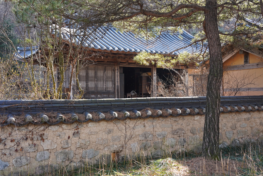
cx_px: 132
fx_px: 278
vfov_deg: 35.1
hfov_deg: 50.7
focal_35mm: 38
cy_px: 88
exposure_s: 1/100
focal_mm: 37
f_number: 8
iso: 400
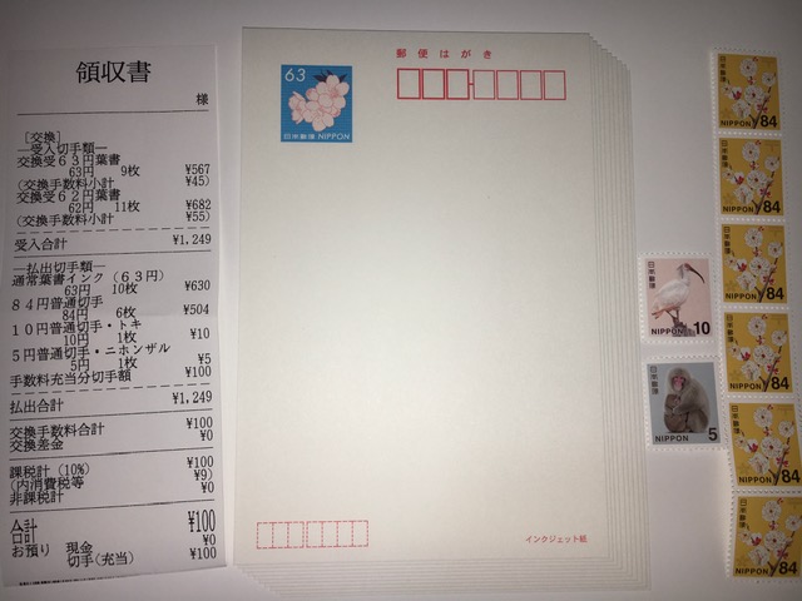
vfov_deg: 48.2
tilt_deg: -83.5
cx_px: 401
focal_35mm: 29
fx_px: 672
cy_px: 300
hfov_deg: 61.7
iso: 25
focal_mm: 4.15
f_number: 2.2
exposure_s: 1/237
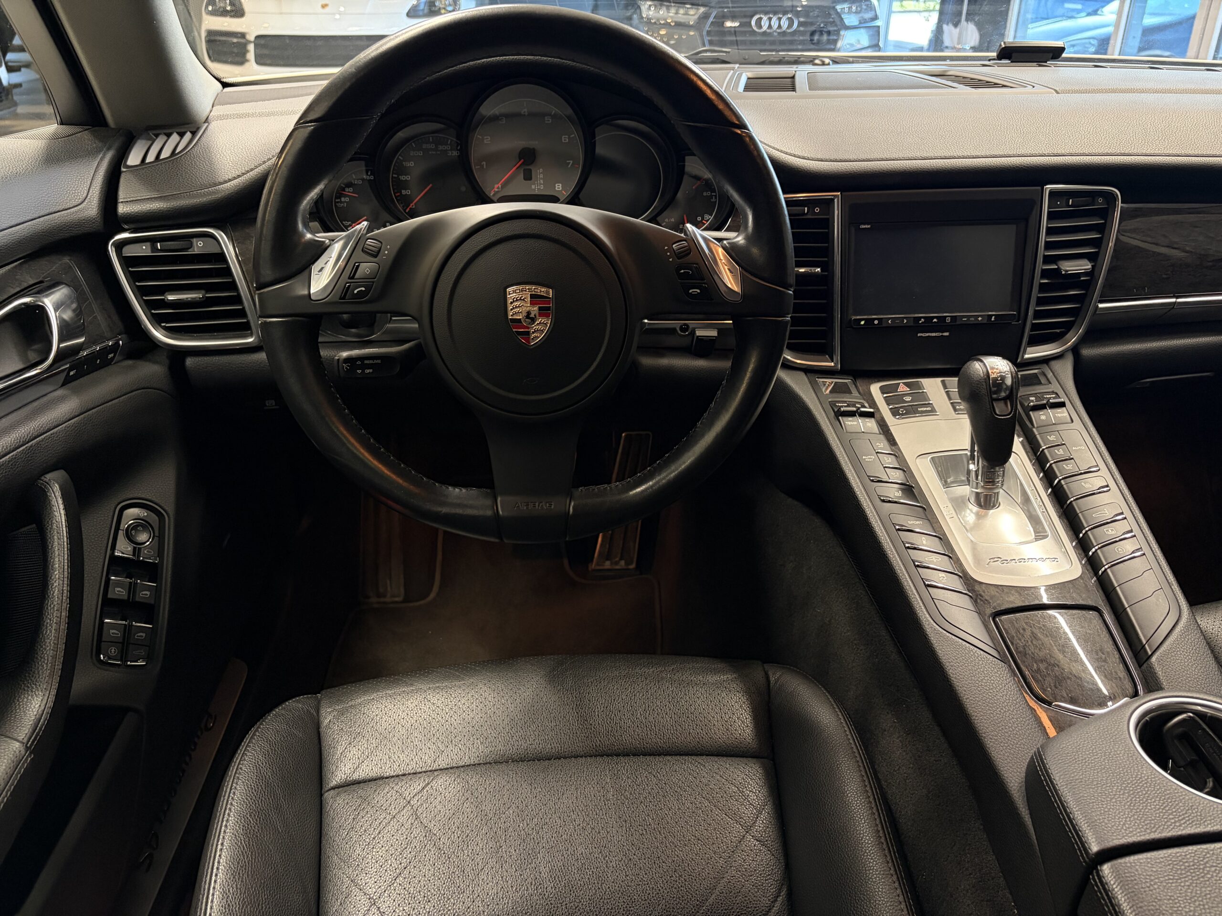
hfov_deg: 67.3
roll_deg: +0.2
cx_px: 611
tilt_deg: -26.5
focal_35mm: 26
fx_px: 918
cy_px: 458
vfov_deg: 53.1
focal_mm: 5.96
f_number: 1.6
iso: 320
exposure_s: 1/50
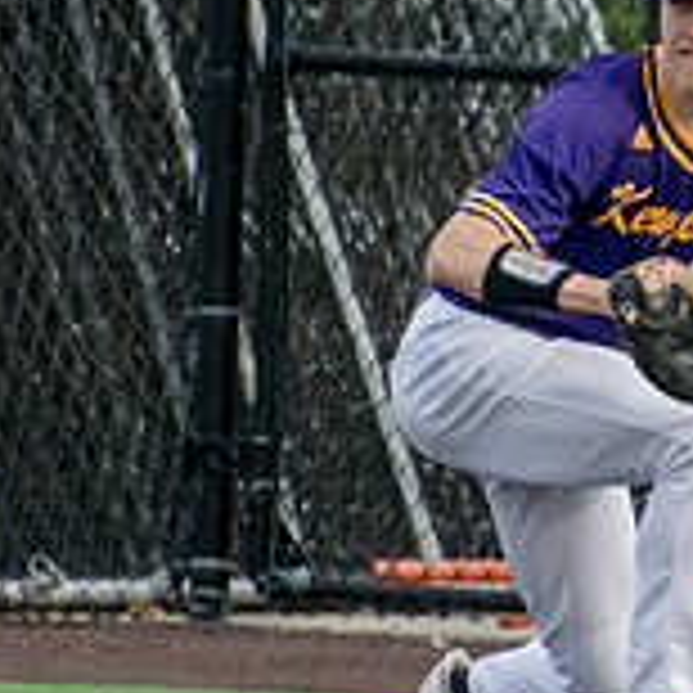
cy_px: 295
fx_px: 43487
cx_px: 536
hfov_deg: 0.9
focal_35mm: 1920
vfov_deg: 0.9
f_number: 6.3
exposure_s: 1/2500
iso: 2500
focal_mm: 400
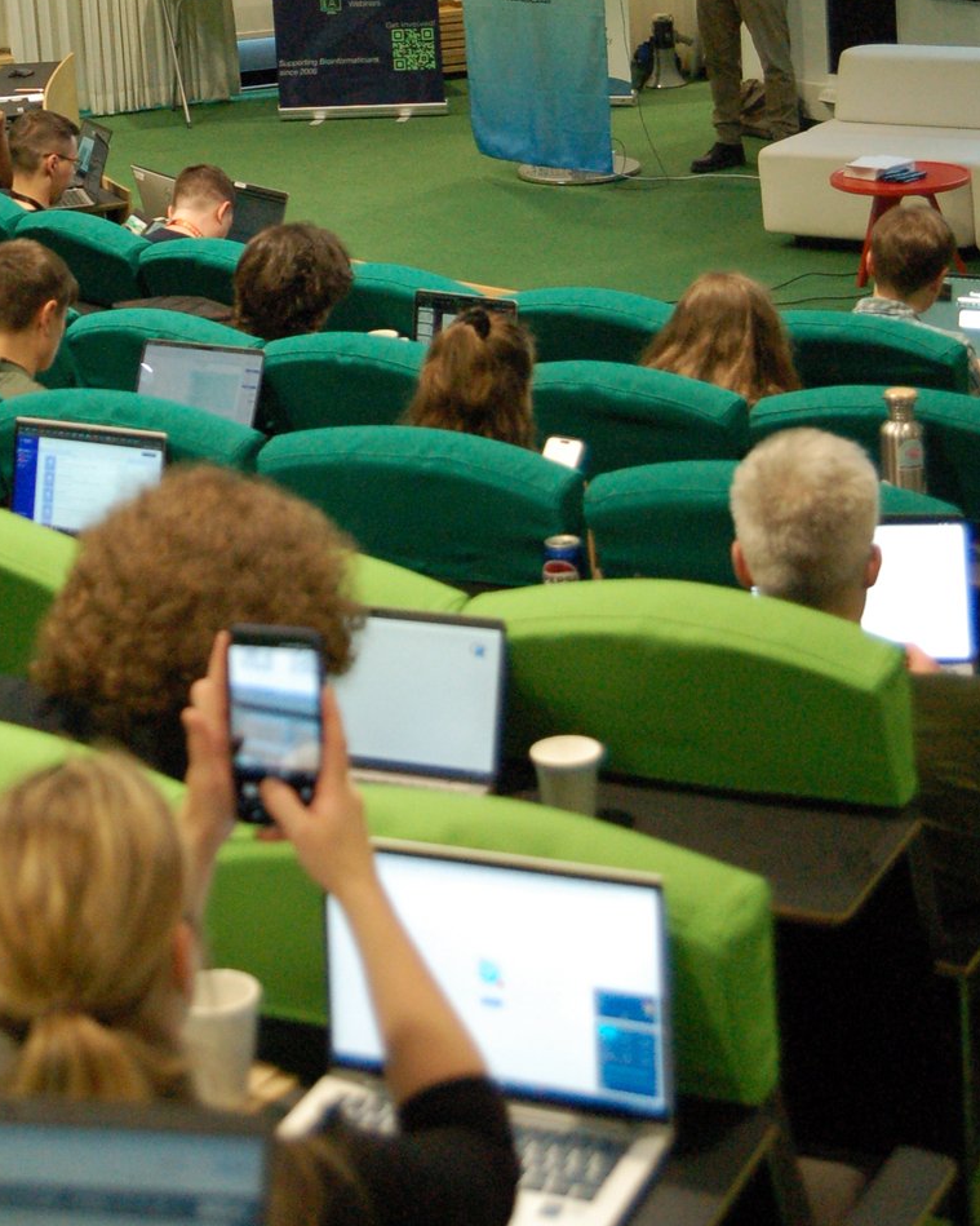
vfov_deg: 21.6
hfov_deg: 17.7
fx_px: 3118
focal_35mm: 86
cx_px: 173
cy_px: 79
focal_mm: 29
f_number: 3.2
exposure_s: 1/125
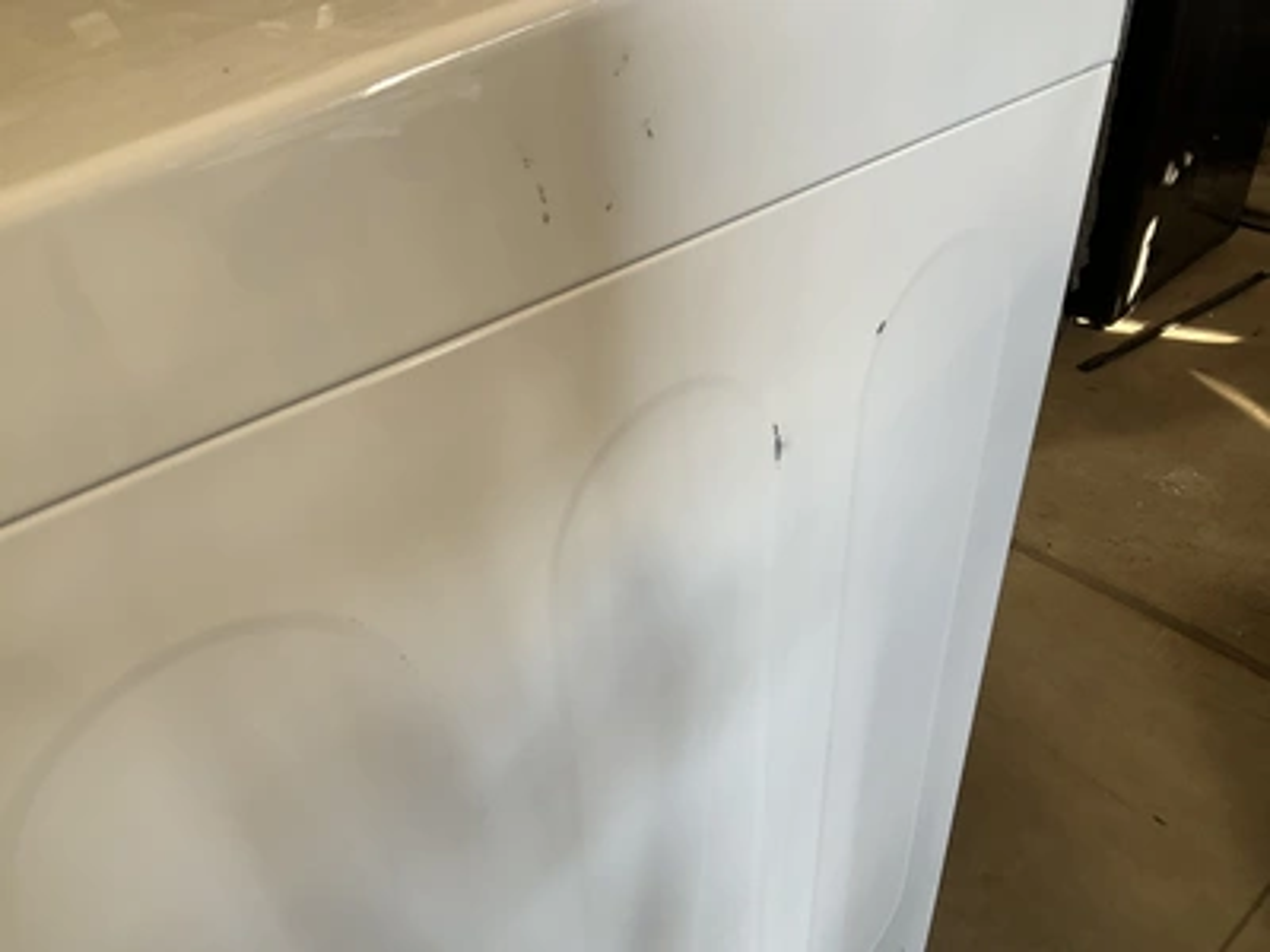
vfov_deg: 48.2
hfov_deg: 61.7
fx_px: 1064
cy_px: 476
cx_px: 635
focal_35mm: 29
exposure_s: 1/120
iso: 64
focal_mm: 3
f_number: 1.8
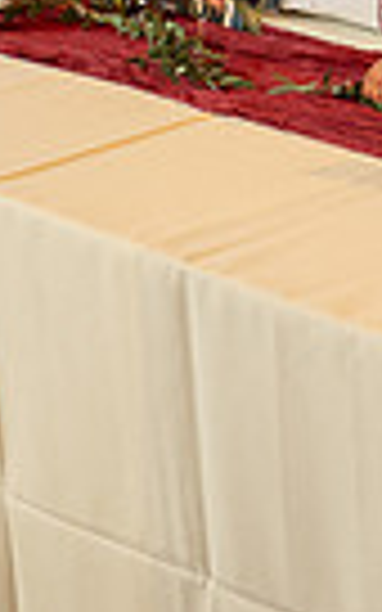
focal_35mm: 140
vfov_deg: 14.2
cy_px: -218
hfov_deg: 8.9
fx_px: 2332
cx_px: 751
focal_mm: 32.2
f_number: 2.8
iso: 1600
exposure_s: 1/125
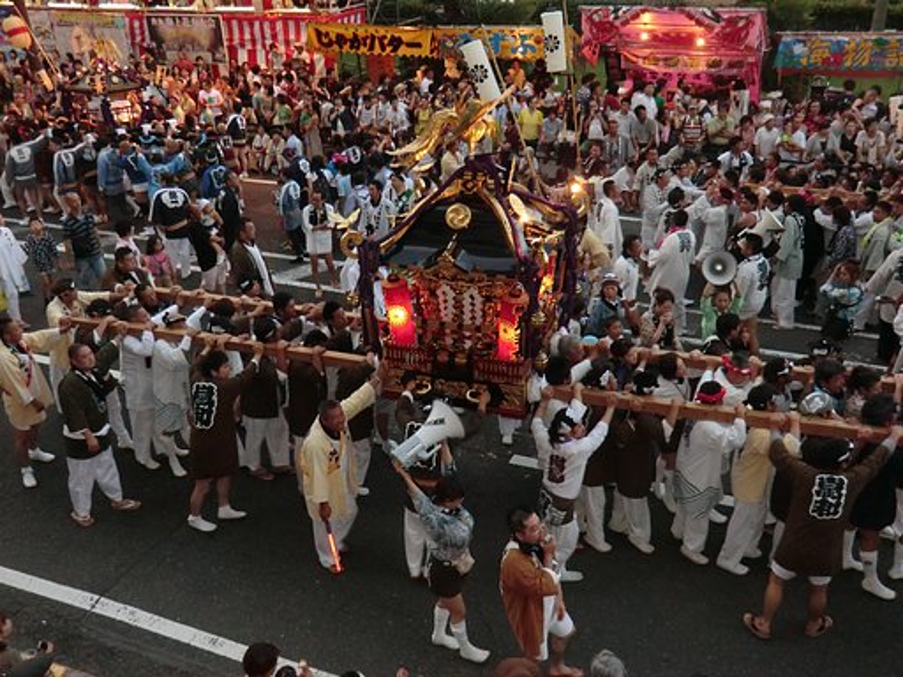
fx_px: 887
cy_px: 338
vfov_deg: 41.8
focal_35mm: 34
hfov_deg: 54.0
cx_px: 452
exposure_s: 1/60
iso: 400
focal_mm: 6.1
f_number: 3.6
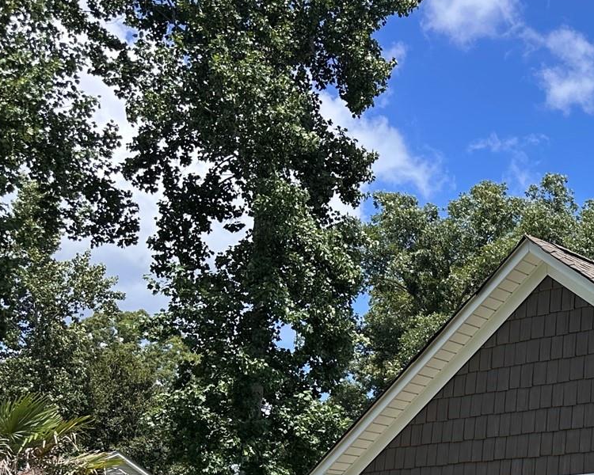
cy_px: 481
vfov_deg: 22.8
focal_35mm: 64
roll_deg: -0.2
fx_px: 1125
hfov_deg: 26.3
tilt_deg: +6.4
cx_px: 715
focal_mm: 6.86
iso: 80
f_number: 1.78
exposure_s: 1/1916
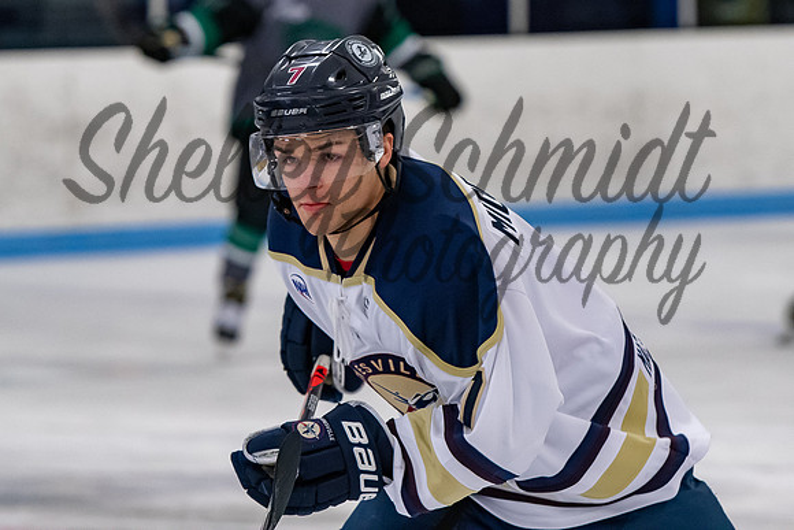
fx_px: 7039
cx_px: 453
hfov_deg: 6.5
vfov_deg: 4.3
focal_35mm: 319
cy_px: 166
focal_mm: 155
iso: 2000
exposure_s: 1/800
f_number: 3.5
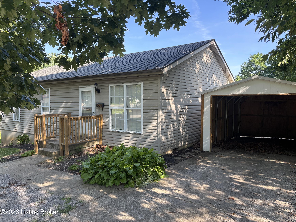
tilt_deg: -3.1
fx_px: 222
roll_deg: -0.6
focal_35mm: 26
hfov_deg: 67.3
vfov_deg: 53.1
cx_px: 148
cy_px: 111
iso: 50
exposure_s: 1/343
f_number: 1.6
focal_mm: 5.96
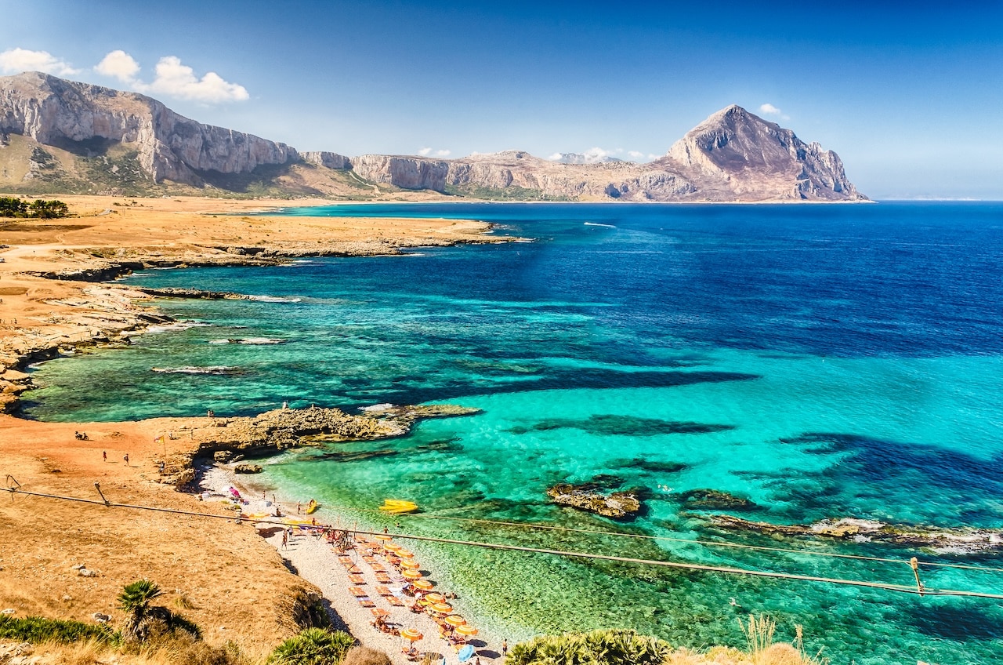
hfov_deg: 53.2
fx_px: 1001
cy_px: 332
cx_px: 502
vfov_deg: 36.7
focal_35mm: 36
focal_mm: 24
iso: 100
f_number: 18
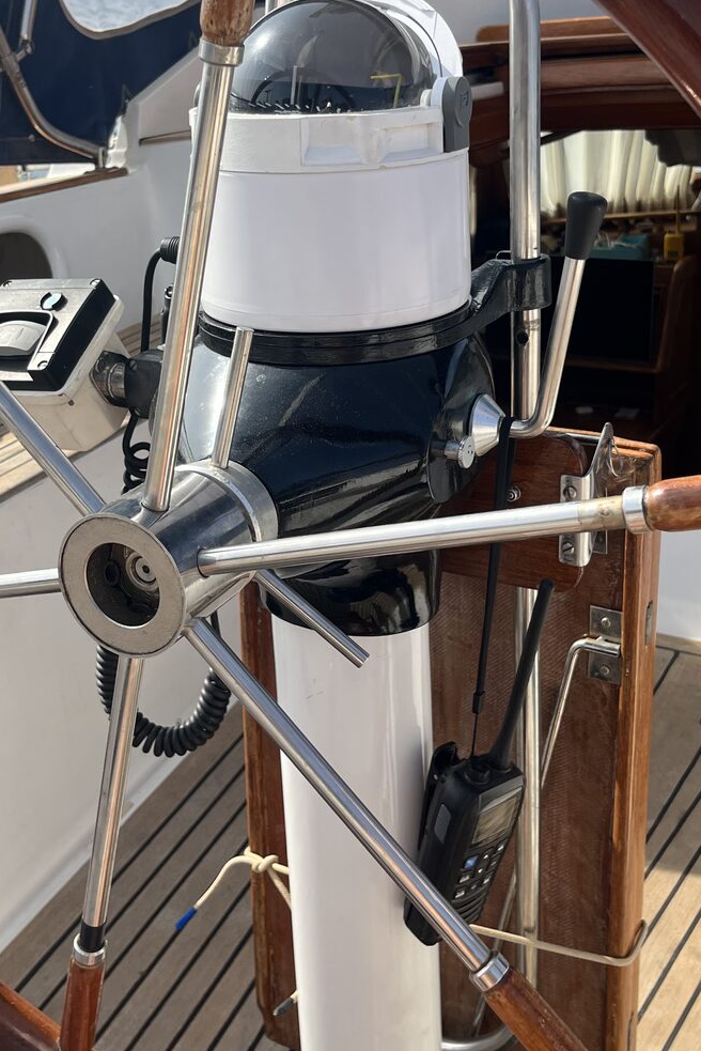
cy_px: 397
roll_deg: -4.4
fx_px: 1284
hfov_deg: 30.5
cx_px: 334
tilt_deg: -19.3
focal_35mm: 44
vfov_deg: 44.1
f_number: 1.6
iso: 50
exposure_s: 1/2309
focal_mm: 5.1
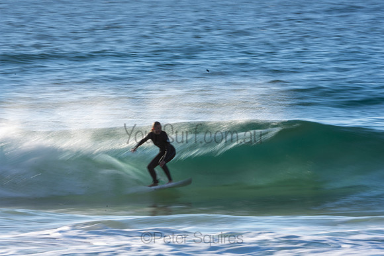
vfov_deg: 2.4
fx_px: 6241
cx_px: 192
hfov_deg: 3.5
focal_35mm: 585
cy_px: 128
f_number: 25
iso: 100
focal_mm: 390
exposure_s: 1/25
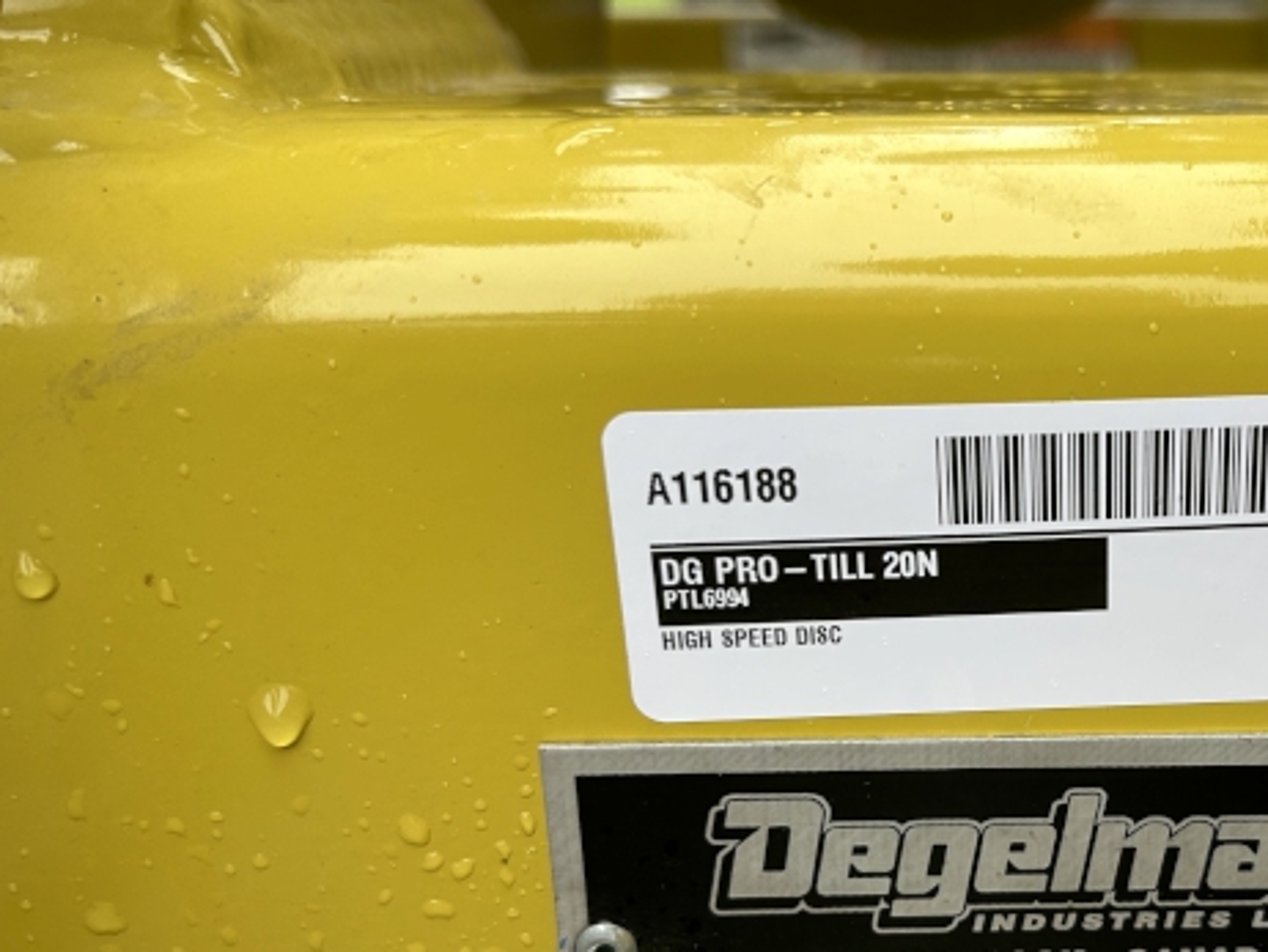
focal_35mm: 45
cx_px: 1035
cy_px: 672
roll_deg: -1.8
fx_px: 1649
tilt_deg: -18.1
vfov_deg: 31.8
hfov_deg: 40.2
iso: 50
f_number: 1.5
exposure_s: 1/414
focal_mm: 5.7
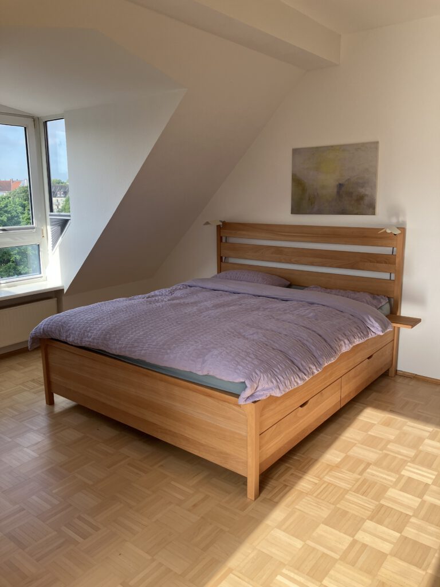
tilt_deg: -10.9
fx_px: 475
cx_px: 220
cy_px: 294
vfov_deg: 63.4
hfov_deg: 49.7
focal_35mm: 28
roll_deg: +1.0
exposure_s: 1/226
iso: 25
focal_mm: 3.99
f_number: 1.8
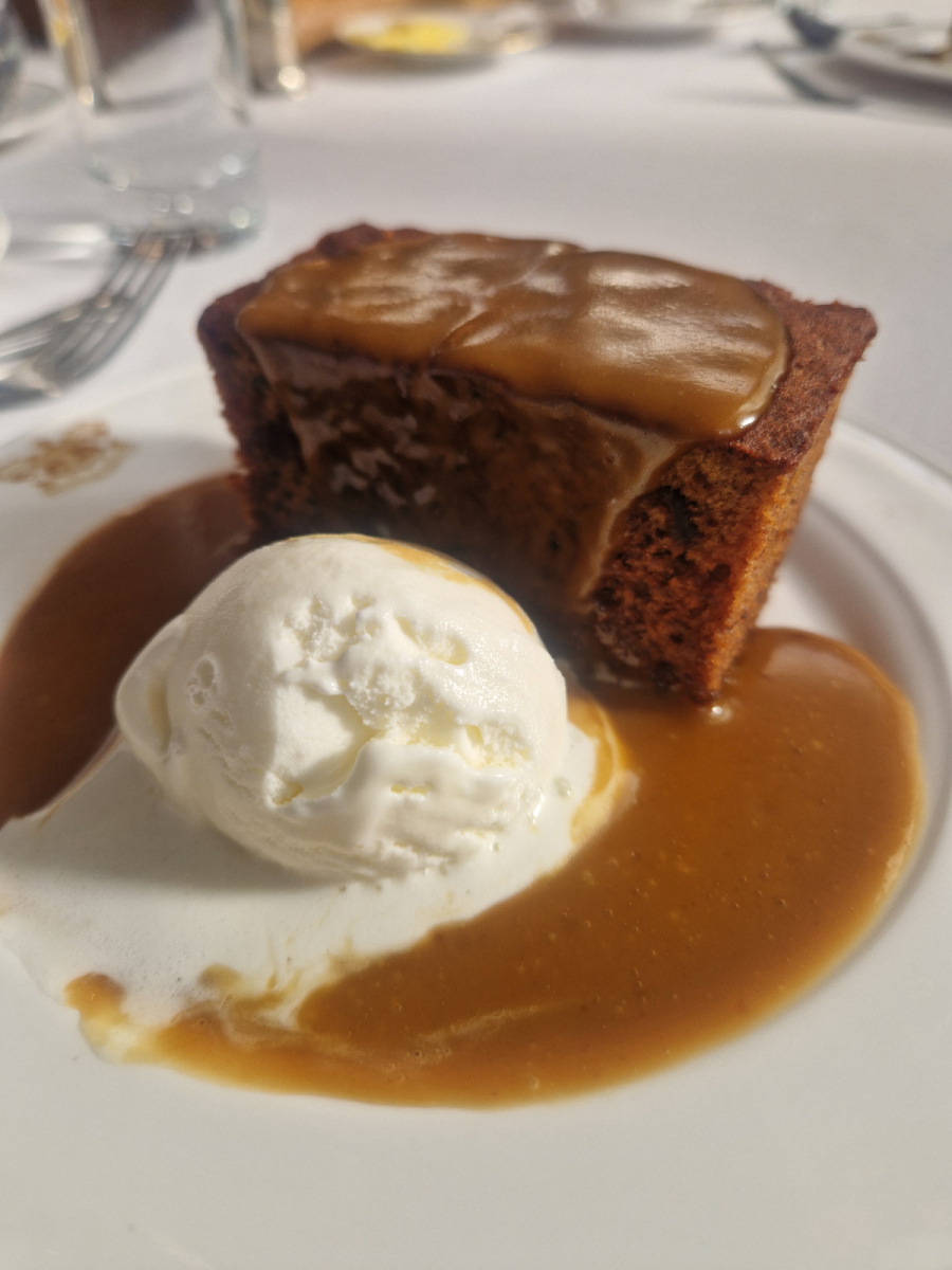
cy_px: 635
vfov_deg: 73.9
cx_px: 476
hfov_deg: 58.9
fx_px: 843
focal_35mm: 23
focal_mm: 5.4
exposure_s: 1/180
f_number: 1.8
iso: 50
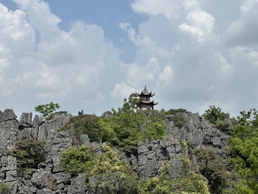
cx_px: 129
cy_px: 97
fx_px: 358
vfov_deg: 30.3
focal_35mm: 48
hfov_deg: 39.7
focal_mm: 6.86
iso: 64
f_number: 1.78
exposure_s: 1/8929
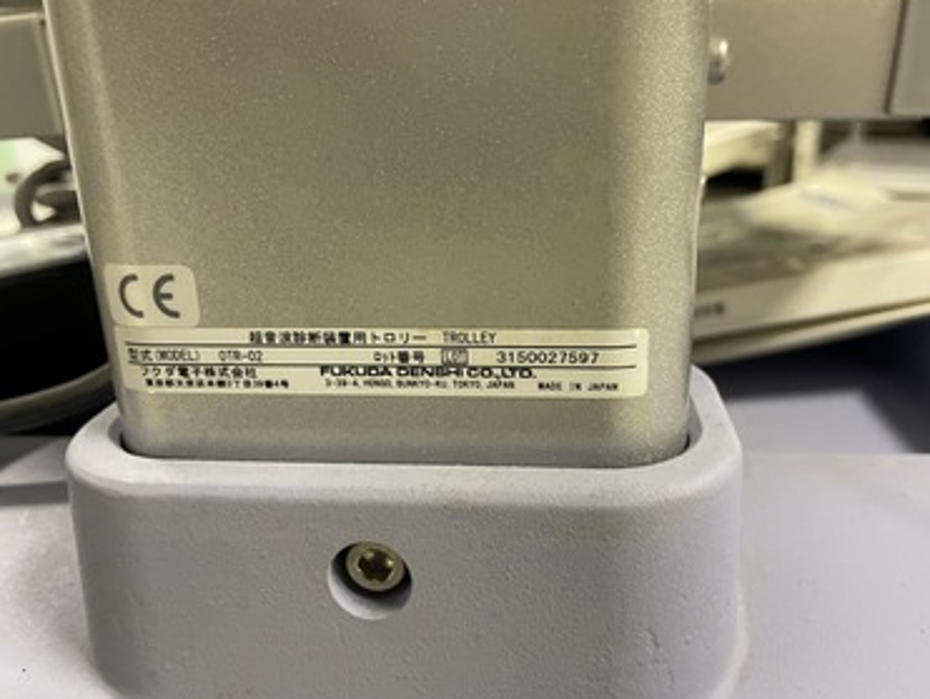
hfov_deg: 63.4
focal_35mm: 28
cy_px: 341
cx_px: 476
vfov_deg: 49.8
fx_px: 753
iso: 400
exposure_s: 1/50
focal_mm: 4.2
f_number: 1.6
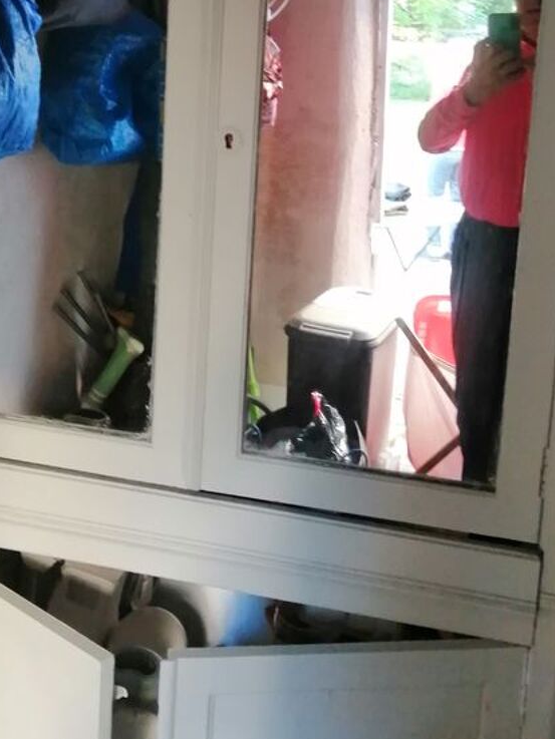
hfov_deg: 30.9
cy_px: 187
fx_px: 1004
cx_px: 271
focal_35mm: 47
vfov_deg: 39.4
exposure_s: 1/36
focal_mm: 3.46
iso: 320
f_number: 1.8
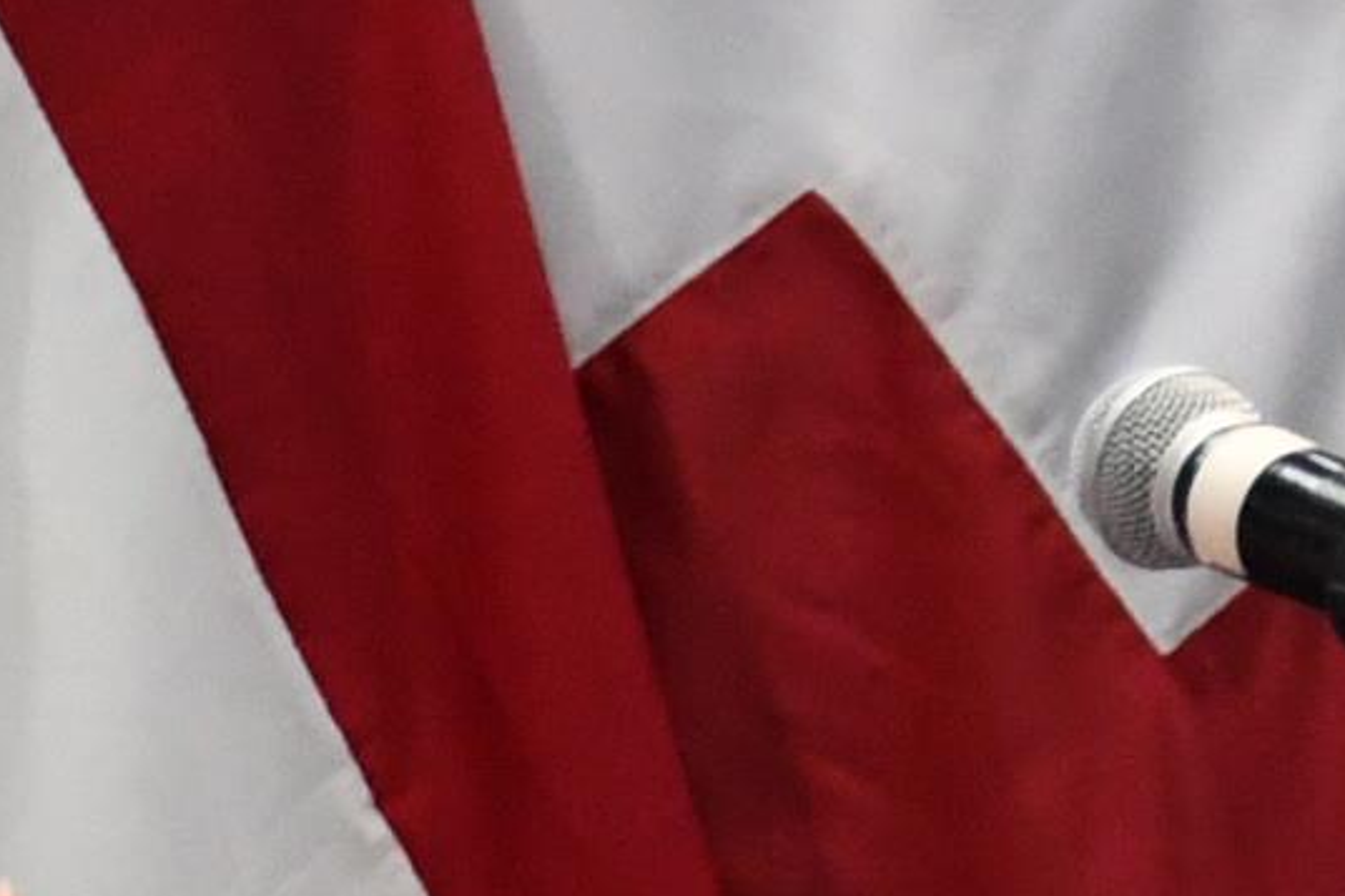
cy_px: -289
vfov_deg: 2.3
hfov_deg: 3.4
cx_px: 2238
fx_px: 22707
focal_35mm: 608
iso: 3200
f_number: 5
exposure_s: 1/100
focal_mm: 52
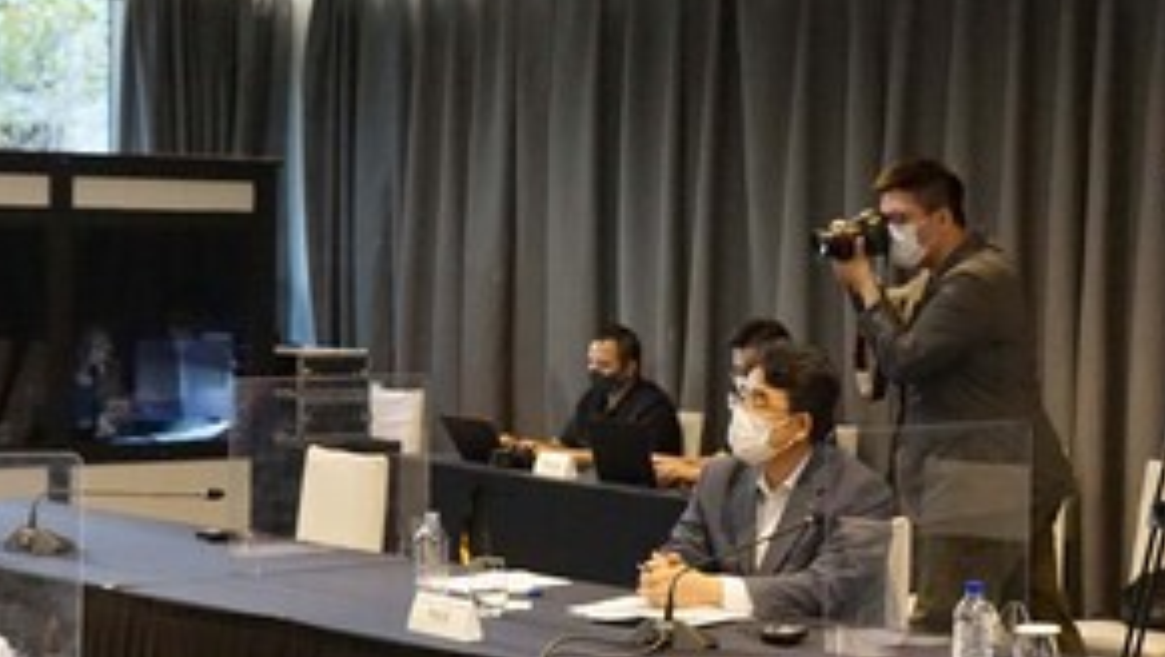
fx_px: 2472
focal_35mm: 80
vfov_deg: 15.1
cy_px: 373
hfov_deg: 26.5
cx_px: 524
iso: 6400
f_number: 4
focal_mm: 37
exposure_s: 1/160
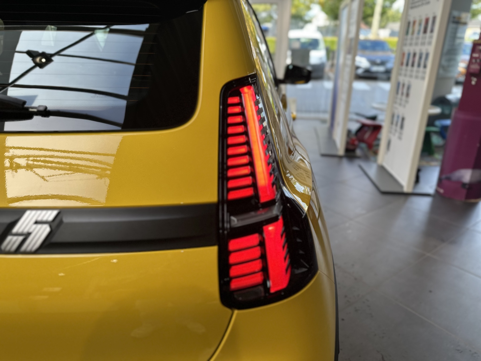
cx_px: 240
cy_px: 180
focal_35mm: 24
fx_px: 333
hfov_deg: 71.6
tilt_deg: -20.7
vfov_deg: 56.8
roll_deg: -1.1
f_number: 1.78
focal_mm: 6.86
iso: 64
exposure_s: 1/151
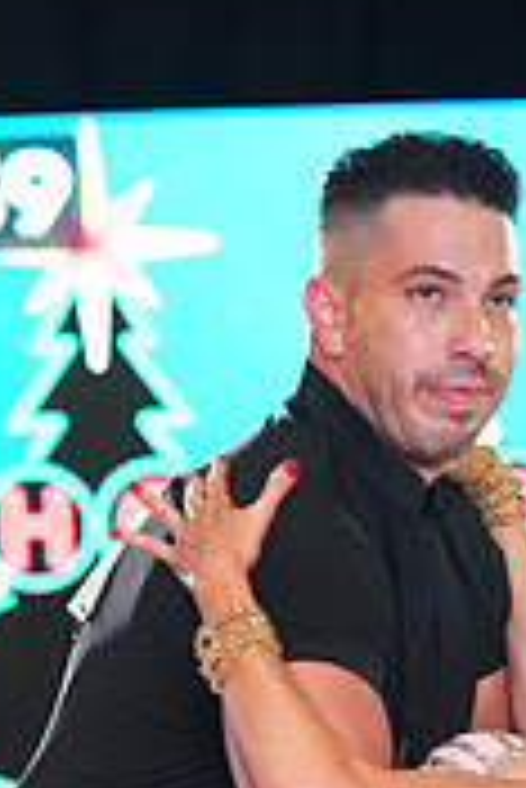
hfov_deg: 3.2
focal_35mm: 433
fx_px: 9470
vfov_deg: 4.7
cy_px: 1027
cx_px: 447
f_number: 5.6
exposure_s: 1/320
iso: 6400
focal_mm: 131
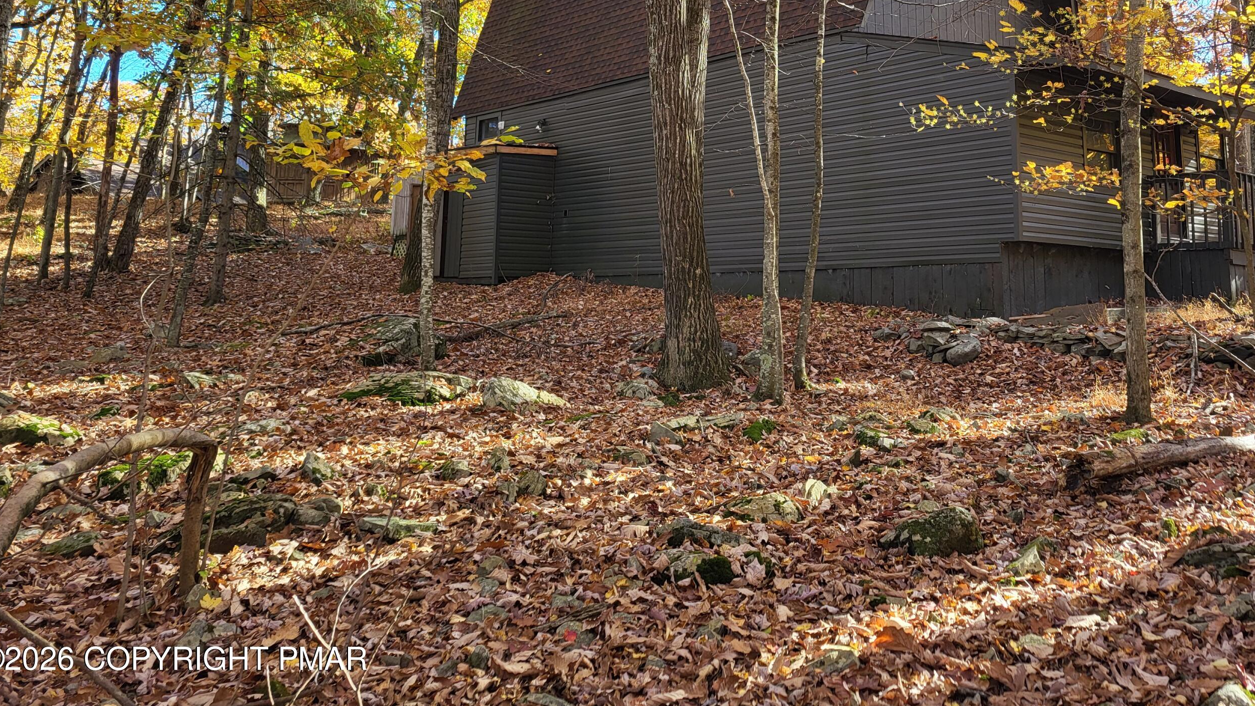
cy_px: 146
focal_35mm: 34
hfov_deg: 57.7
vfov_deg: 33.7
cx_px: 731
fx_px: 1131
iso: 40
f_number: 1.8
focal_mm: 5.4
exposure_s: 1/173
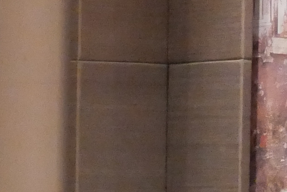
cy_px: 409
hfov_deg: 6.8
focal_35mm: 299
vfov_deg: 4.5
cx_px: -127
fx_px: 2384
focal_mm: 22
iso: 3200
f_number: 4.2
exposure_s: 1/60
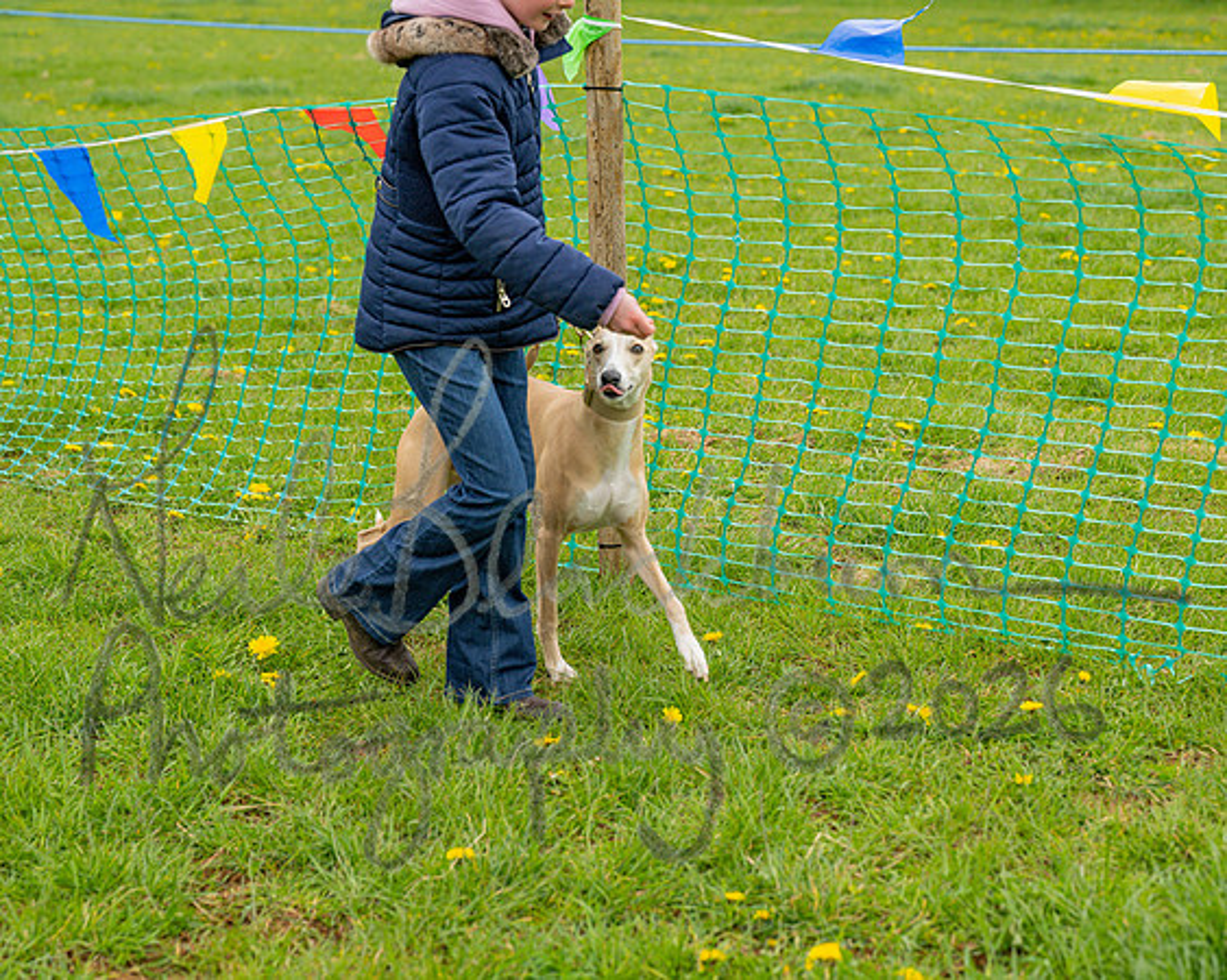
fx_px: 2862
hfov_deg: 24.2
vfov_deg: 19.4
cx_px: 619
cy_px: 490
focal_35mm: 79
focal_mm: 70
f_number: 4.5
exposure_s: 1/2000
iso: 400
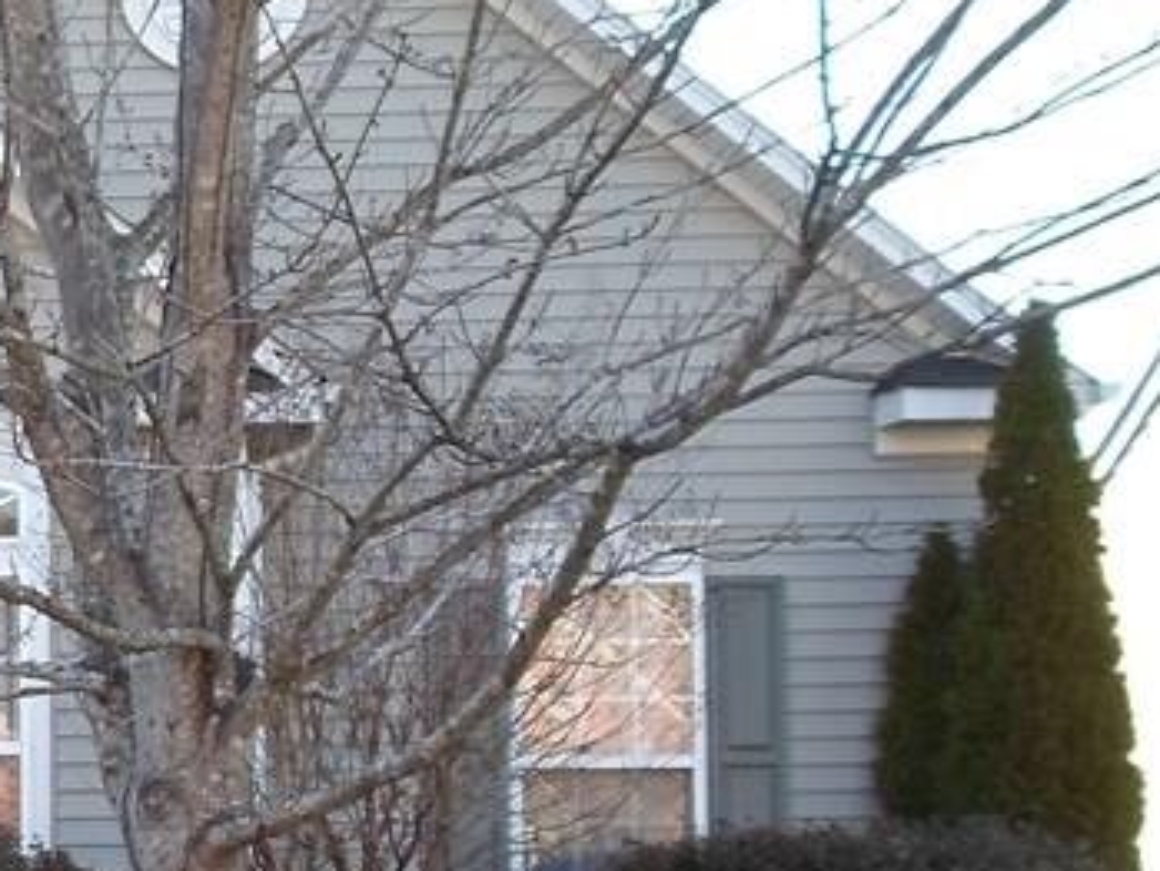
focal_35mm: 88
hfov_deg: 19.7
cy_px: 841
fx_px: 2950
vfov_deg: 16.5
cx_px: -522
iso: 80
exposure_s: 1/125
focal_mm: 5.5
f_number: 2.7
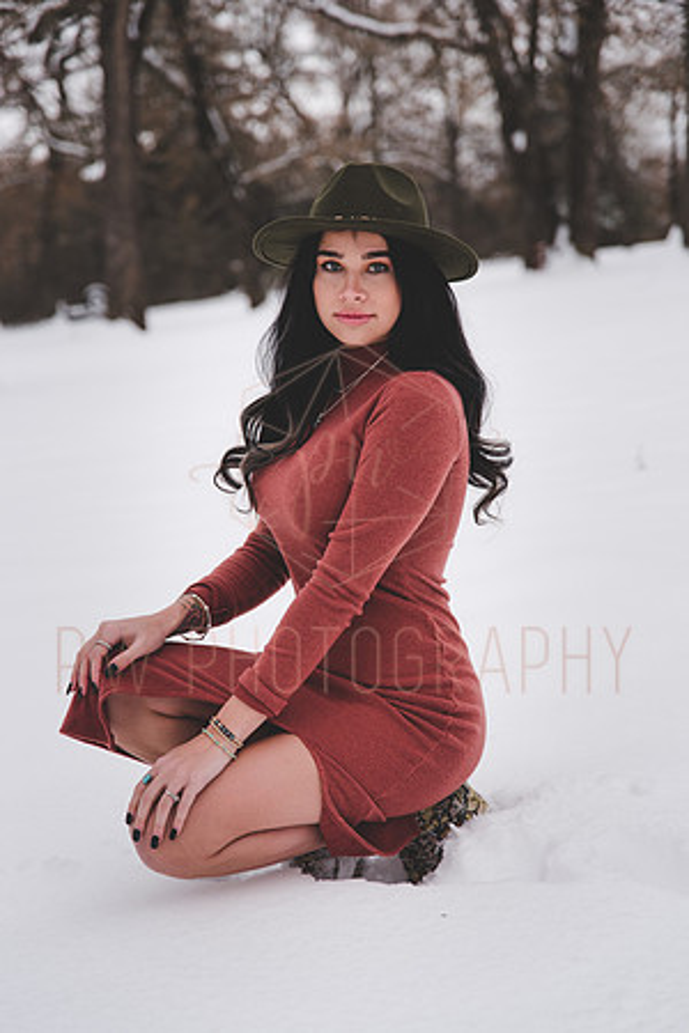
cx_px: 344
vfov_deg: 28.8
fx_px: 2009
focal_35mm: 70
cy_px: 516
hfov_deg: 19.5
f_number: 3.2
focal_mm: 70
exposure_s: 1/250
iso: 100
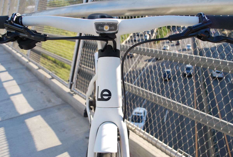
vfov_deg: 43.8
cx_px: 116
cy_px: 78
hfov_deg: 61.8
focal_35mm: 30
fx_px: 195
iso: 100
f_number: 6.3
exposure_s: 1/160
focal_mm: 20
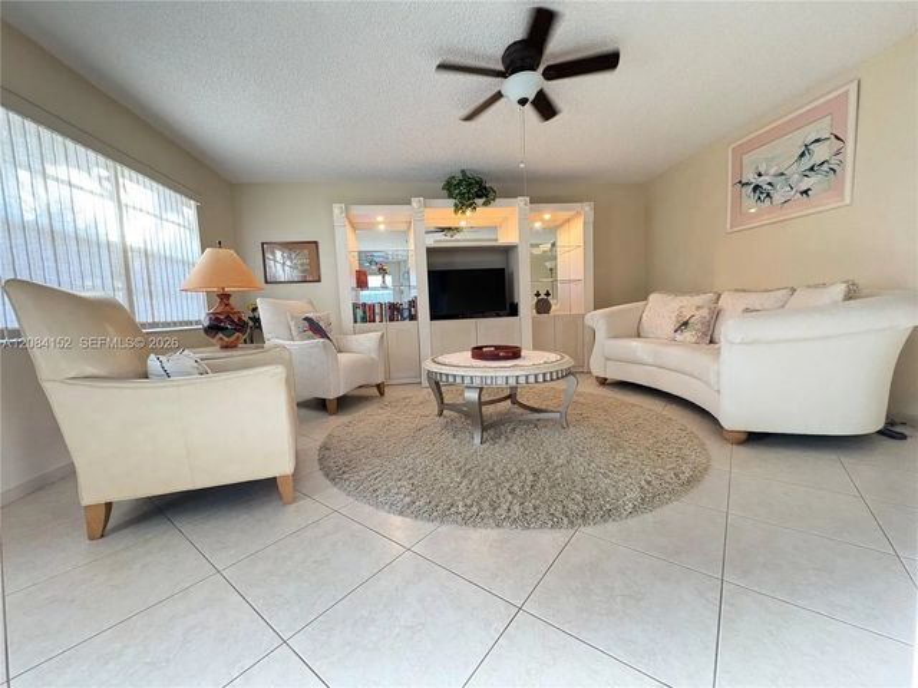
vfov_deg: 85.7
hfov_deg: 102.1
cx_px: 459
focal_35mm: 14
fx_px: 371
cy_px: 344
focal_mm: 2.22
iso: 640
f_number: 2.2
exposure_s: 1/60
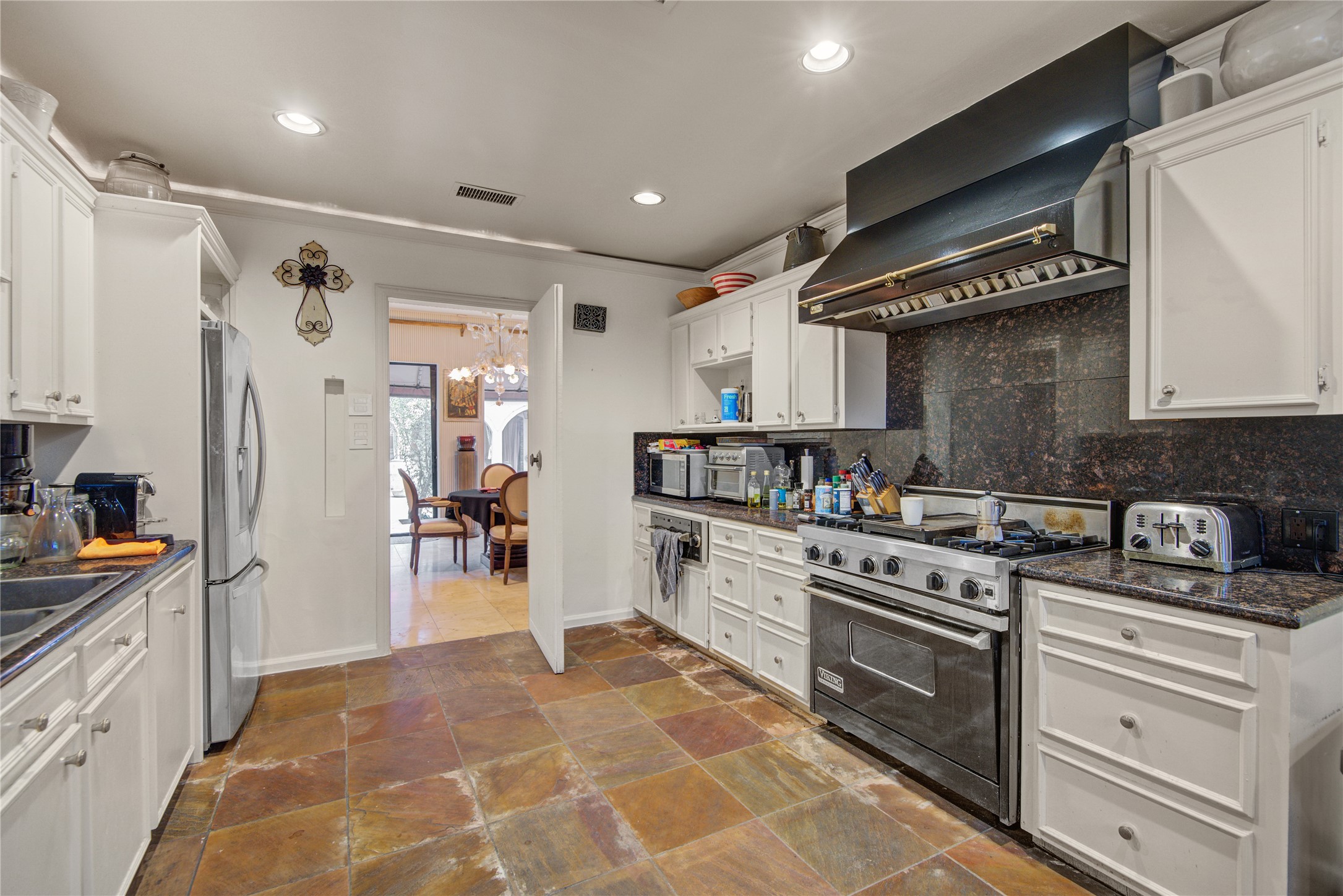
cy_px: 448
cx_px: 672
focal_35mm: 16
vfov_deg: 73.8
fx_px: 597
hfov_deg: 96.7
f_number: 8
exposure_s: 1.6
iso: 500
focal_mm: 16
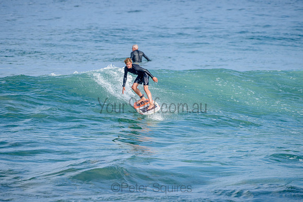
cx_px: 152
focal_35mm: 612
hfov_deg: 3.4
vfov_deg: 2.2
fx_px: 5152
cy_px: 101
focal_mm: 500
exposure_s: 1/2000
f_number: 5.6
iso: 320
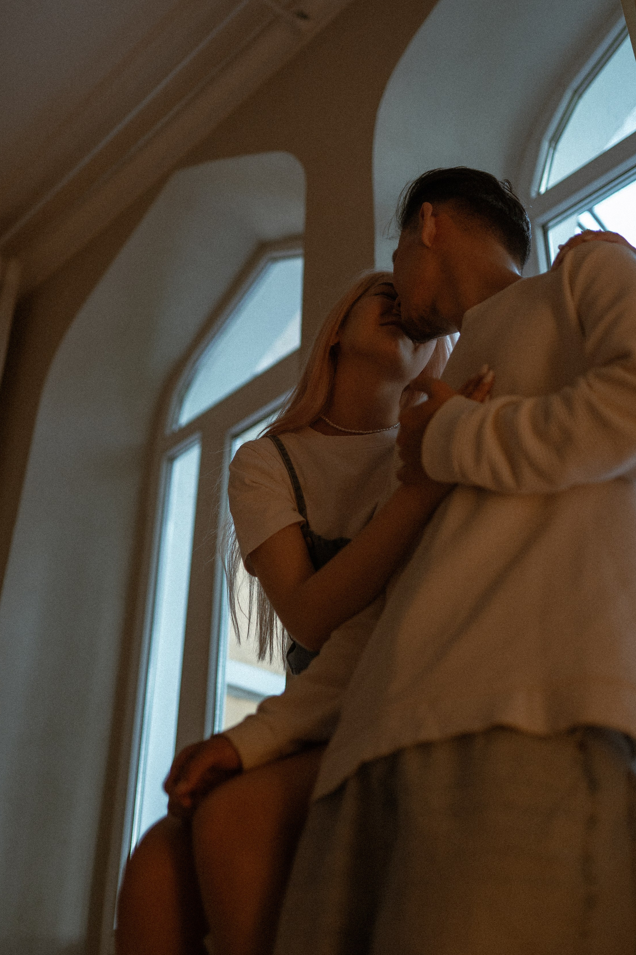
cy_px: 376
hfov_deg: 31.2
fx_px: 1139
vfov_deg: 45.2
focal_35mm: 43
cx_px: 301
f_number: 1.4
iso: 1000
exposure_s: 1/200
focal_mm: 35
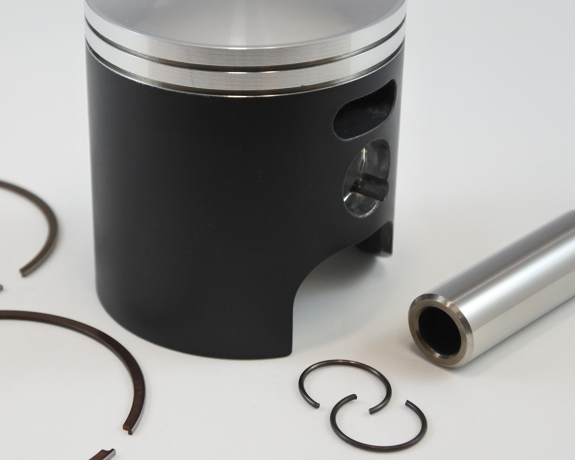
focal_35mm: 89
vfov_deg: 17.3
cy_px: 219
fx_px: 1515
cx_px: 193
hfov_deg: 21.4
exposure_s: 1/125
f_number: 4.8
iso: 450
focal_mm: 21.4
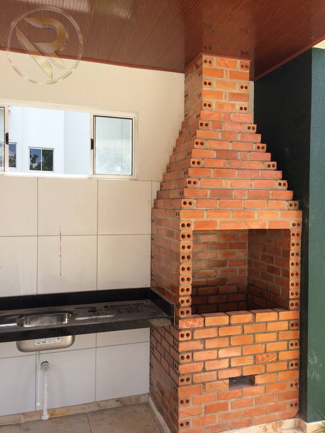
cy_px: 216
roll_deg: -0.1
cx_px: 162
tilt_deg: -2.6
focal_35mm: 29
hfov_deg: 48.2
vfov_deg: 61.7
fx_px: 363
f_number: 2.2
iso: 32
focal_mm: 4.15
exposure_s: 1/533
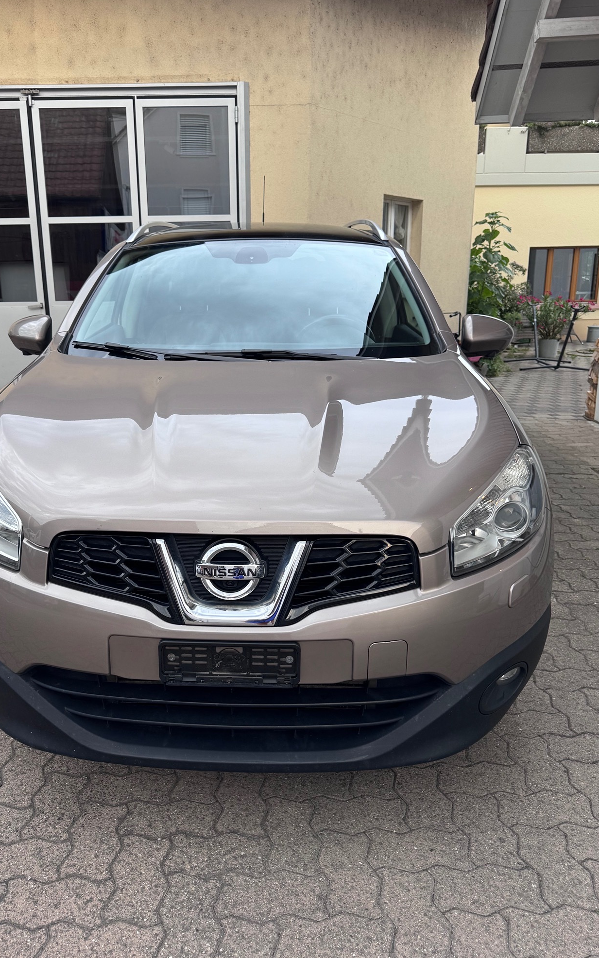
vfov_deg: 70.4
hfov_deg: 47.3
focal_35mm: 26
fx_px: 679
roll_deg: +1.8
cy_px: 477
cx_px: 237
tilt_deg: -14.6
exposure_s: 1/121
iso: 80
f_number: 1.78
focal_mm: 6.76
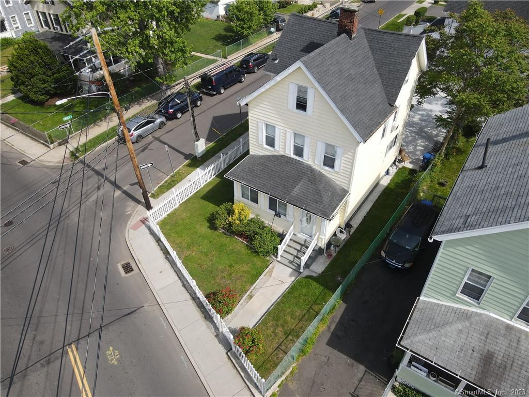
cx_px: 264
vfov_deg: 56.8
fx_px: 367
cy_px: 198
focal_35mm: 24
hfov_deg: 71.6
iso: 100
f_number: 2.8
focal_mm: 4.5
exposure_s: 1/640
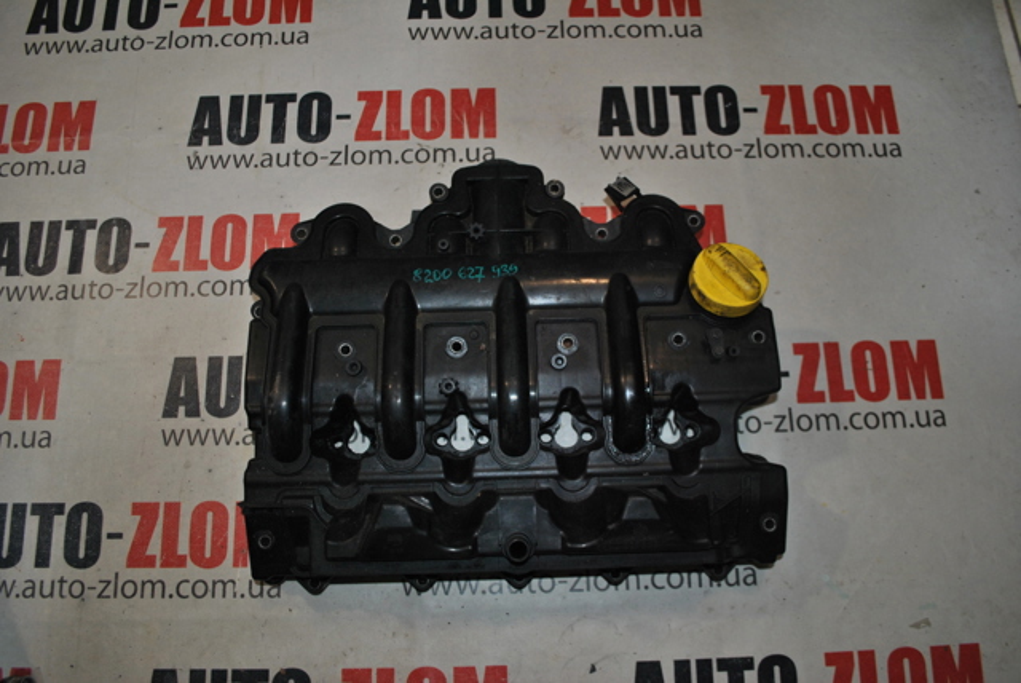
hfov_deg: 67.3
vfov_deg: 48.0
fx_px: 766
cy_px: 342
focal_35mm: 27
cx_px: 510
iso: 200
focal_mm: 18
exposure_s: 1/60
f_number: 3.5
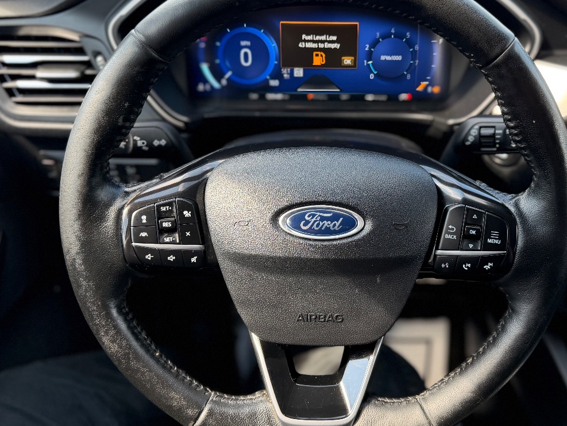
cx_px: 328
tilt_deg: -34.3
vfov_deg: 40.6
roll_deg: -2.4
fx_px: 573
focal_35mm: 35
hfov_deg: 52.4
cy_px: 182
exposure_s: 1/202
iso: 160
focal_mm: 6.76
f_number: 1.78
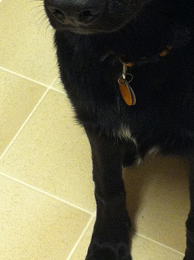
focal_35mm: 124
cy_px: 78
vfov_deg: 15.9
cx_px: 100
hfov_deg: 11.9
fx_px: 930
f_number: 2.8
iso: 200
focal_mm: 3.85
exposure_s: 1/15
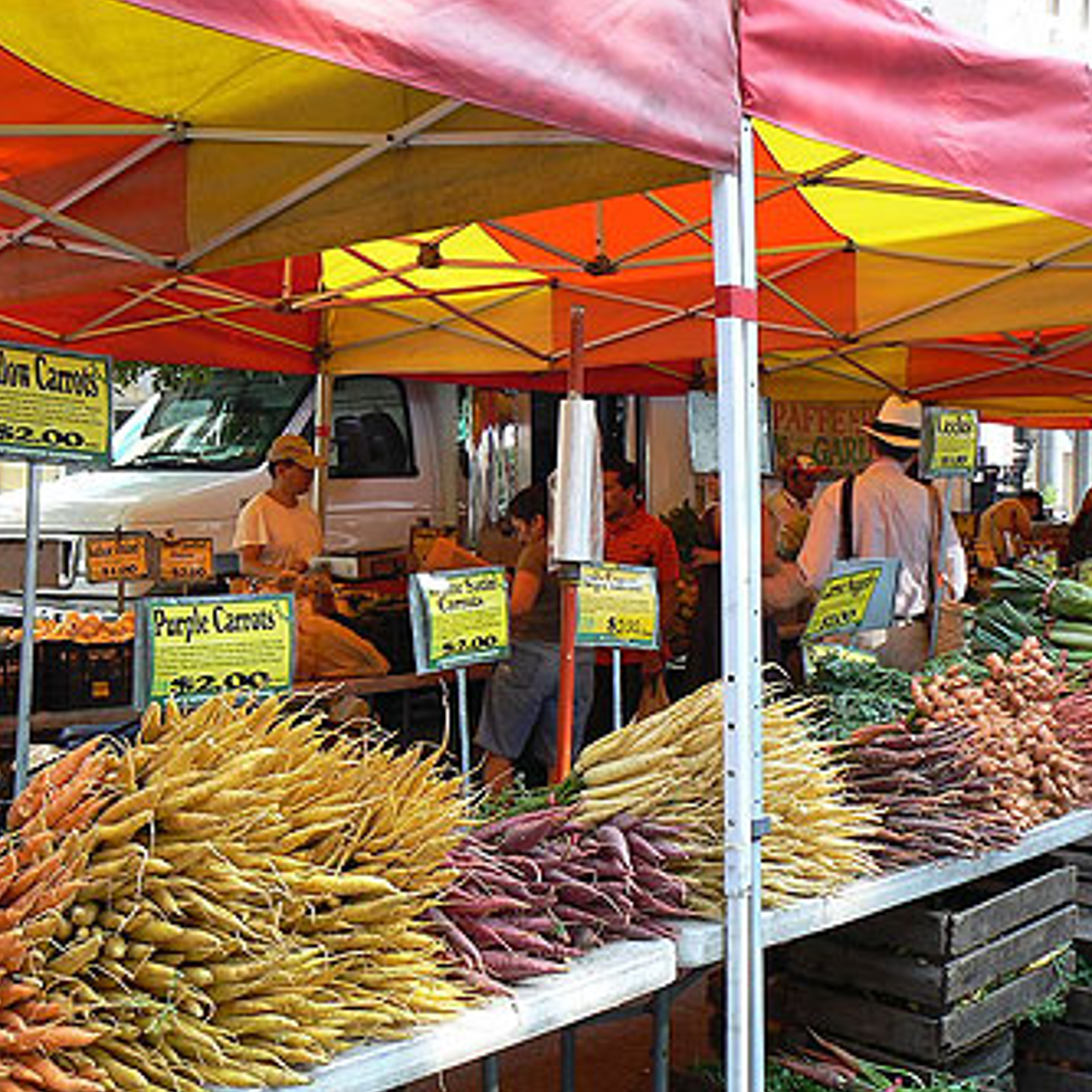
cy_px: 544
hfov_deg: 38.9
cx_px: 416
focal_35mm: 43
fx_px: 1535
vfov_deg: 39.2
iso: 80
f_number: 4
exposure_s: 1/100
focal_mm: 6
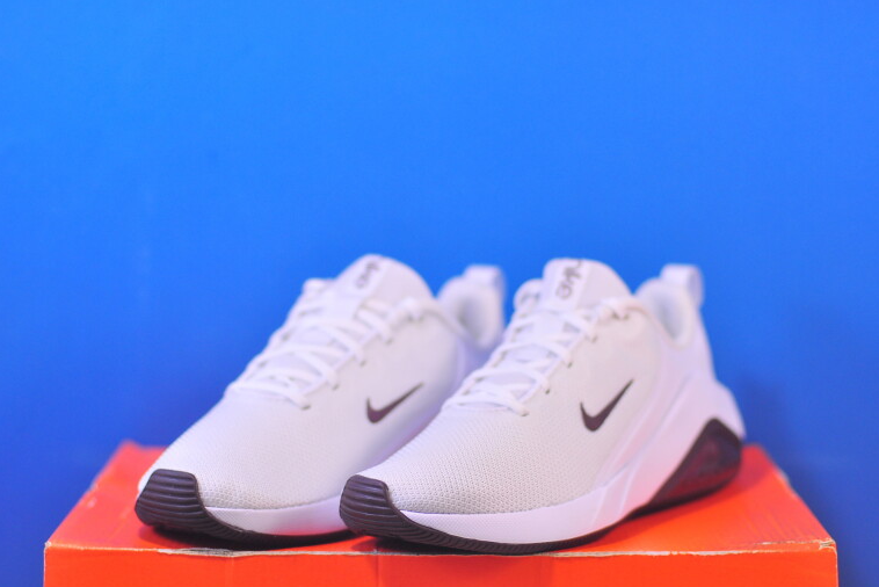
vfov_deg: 17.3
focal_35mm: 79
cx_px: 438
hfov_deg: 25.7
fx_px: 1930
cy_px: 298
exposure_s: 1/320
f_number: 2.2
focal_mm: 50
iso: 250
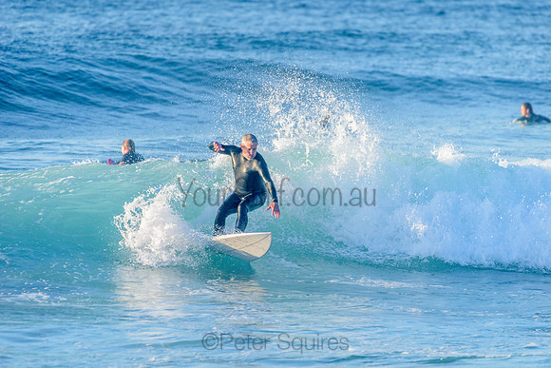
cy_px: 184
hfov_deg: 4.1
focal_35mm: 500
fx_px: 7654
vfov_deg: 2.8
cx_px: 276
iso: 560
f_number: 5.6
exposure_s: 1/2000
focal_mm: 500
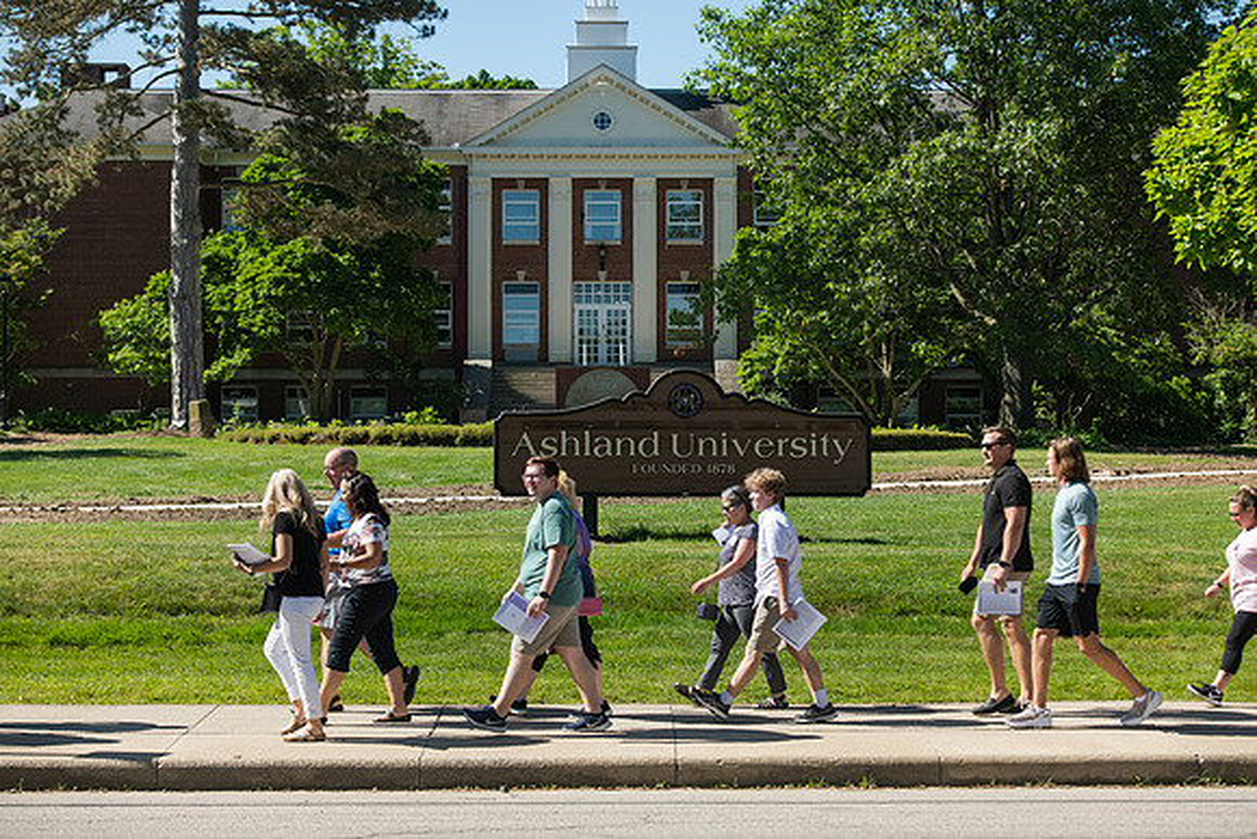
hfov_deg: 25.4
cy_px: 420
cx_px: 628
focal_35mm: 80
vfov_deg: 17.1
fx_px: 2794
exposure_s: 1/500
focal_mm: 80
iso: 100
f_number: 5
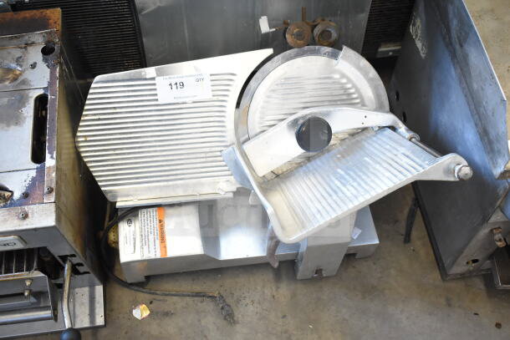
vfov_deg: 30.9
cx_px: 255
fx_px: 616
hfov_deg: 45.0
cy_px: 170
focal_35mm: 44
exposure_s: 1/50
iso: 1800
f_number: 4.2
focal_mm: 29
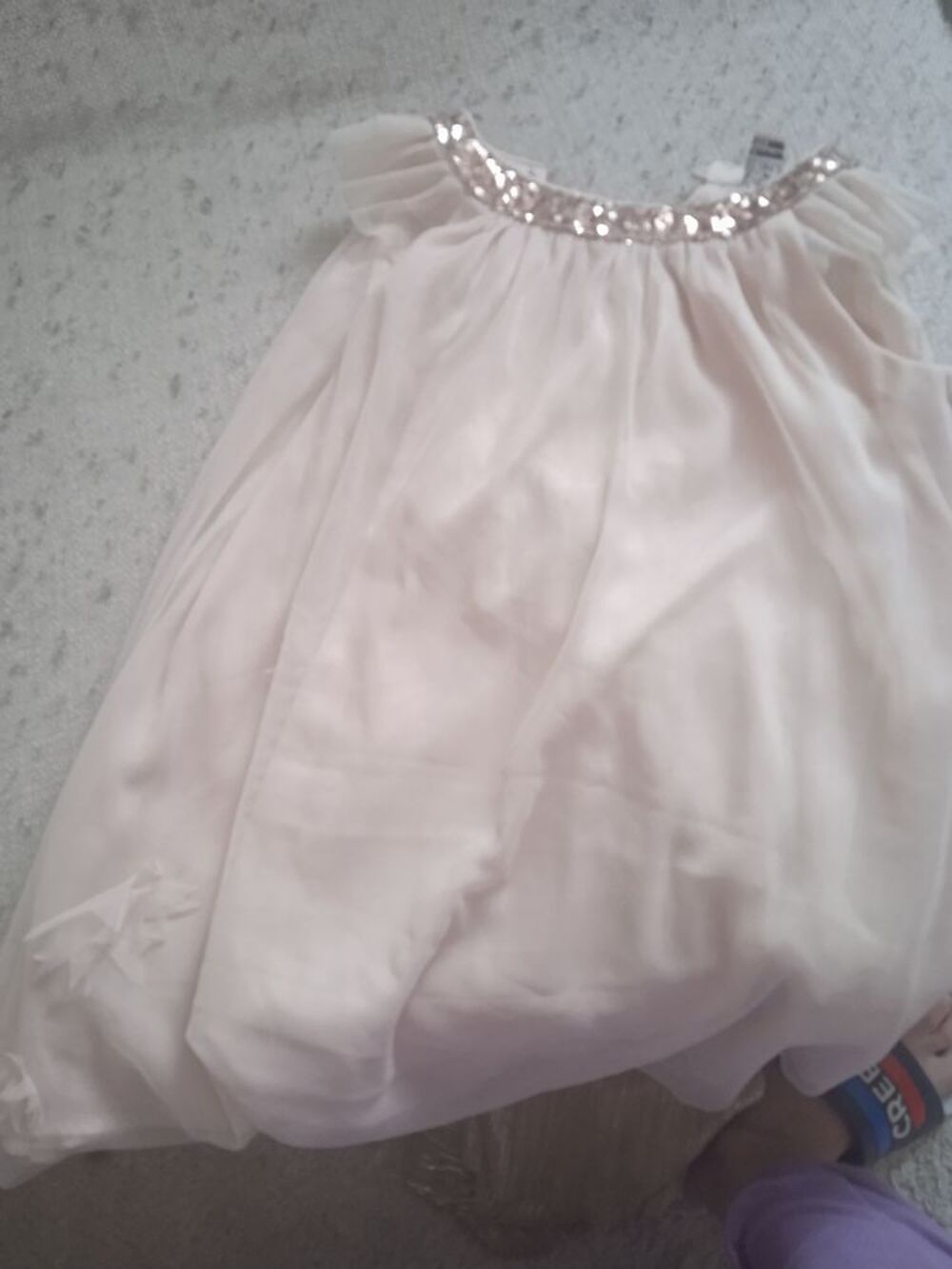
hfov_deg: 49.8
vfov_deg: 63.4
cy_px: 634
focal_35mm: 28
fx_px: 1027
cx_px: 476
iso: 778
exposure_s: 1/25
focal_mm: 3.43
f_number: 2.2
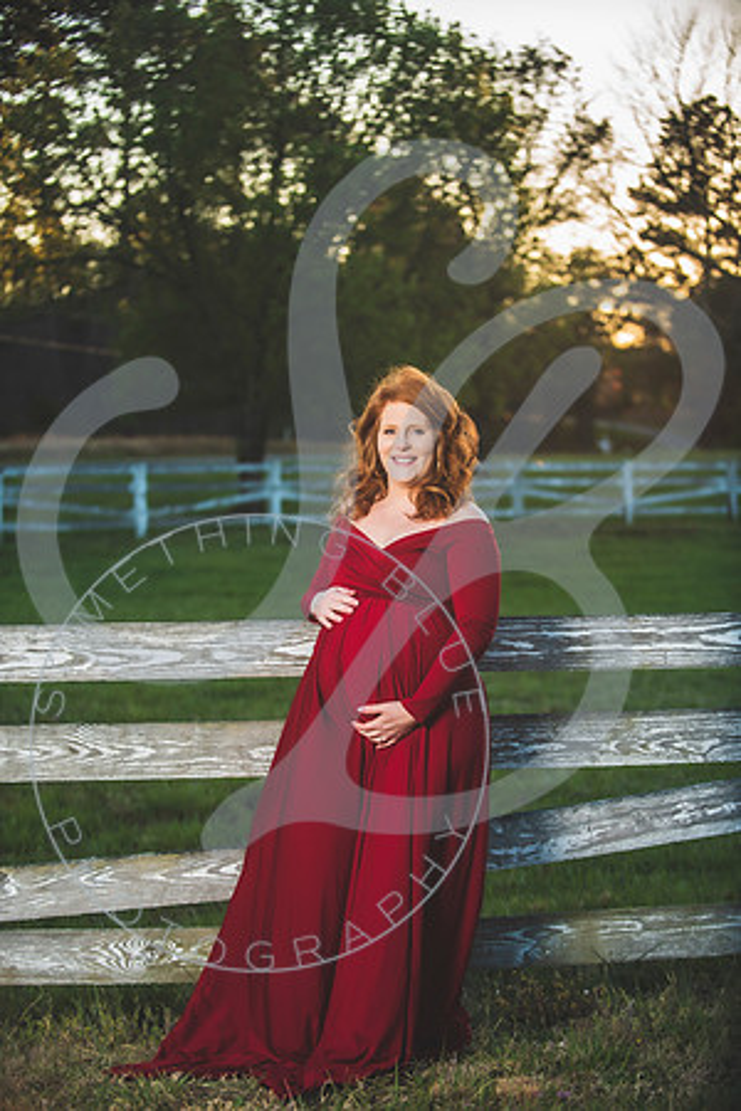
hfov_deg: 19.5
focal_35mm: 70
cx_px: 370
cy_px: 556
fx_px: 2161
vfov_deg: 28.8
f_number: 2.8
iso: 100
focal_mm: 70
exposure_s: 1/250
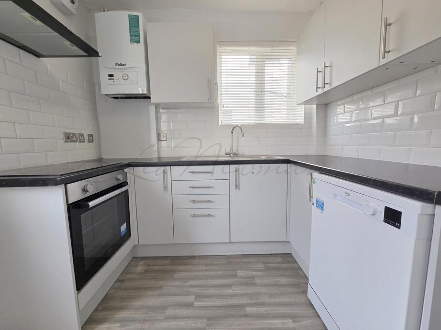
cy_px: 165
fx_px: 166
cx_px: 220
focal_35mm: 13
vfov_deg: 89.9
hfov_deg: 106.2
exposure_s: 1/134
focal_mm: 2.2
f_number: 2.2
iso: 50
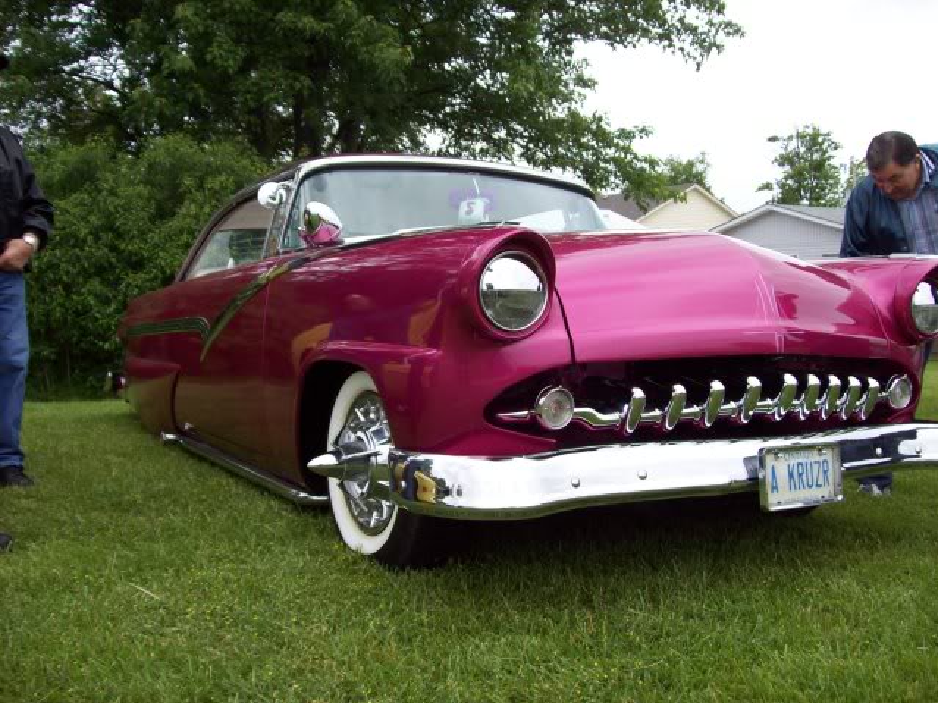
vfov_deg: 39.6
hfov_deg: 51.4
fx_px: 975
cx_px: 469
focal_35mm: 36
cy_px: 352
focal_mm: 6
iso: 80
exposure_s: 1/342
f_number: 2.7
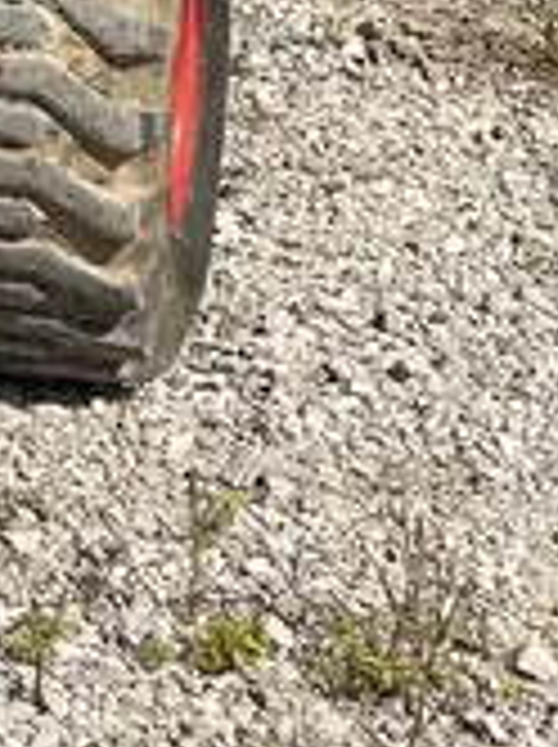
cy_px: -20
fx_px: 2478
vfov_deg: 16.7
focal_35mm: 115
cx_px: -639
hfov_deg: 11.3
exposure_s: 1/4854
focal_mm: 5.1
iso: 50
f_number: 1.6
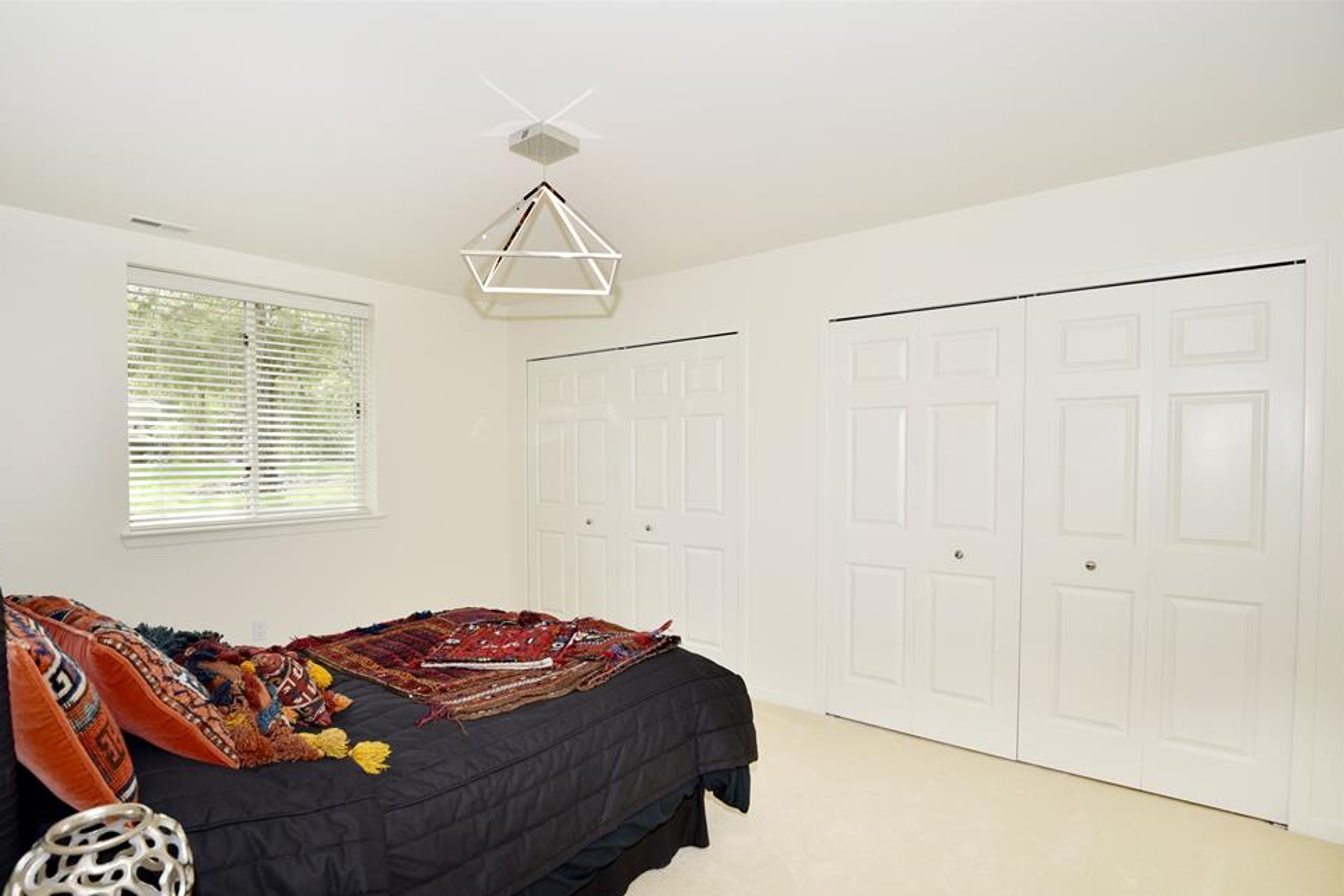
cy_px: 473
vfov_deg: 67.4
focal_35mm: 18
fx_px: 672
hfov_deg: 89.9
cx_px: 635
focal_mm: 17
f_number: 7.1
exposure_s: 1/60
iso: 125
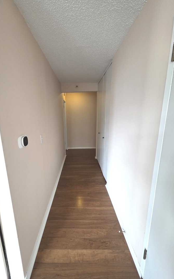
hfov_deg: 78.2
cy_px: 140
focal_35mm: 14
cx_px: 76
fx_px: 106
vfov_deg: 105.3
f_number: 1.9
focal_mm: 2.2
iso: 200
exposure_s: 1/120
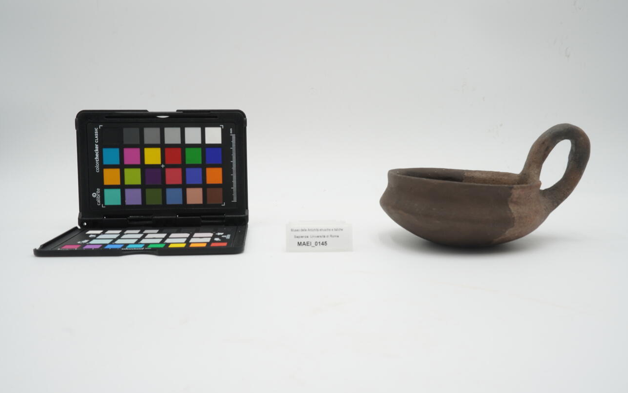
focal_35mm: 31
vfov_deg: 40.6
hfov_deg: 61.2
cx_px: 317
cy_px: 204
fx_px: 531
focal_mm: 20
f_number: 16
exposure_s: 1/10
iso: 100
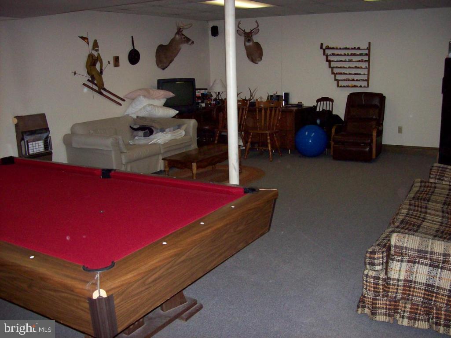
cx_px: 226
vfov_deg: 39.6
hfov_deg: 51.4
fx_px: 469
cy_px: 169
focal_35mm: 36
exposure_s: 1/64
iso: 140
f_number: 2.7
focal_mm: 6
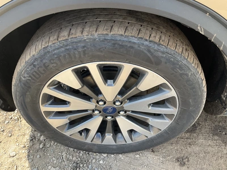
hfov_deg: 61.7
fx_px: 190
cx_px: 114
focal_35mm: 29
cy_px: 85
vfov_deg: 48.2
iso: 25
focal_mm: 3
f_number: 1.8
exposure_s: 1/221
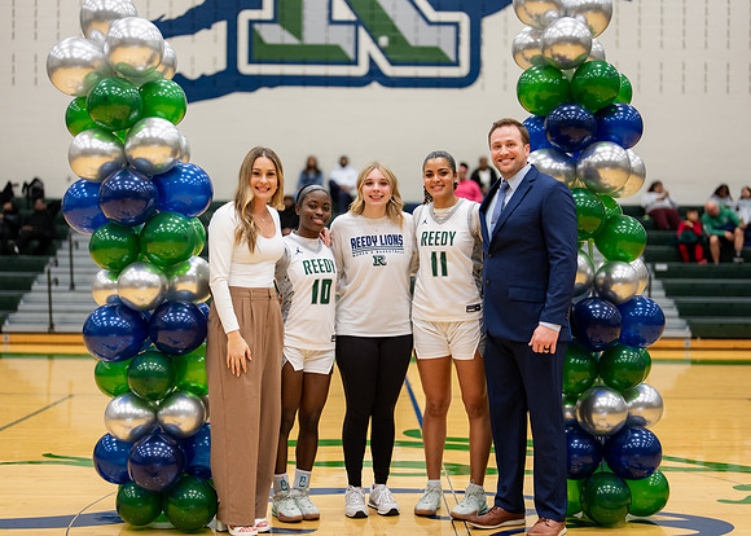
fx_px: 1117
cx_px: 376
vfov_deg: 27.0
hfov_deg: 37.2
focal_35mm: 52
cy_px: 268
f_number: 1.2
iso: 800
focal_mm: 50
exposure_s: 1/800
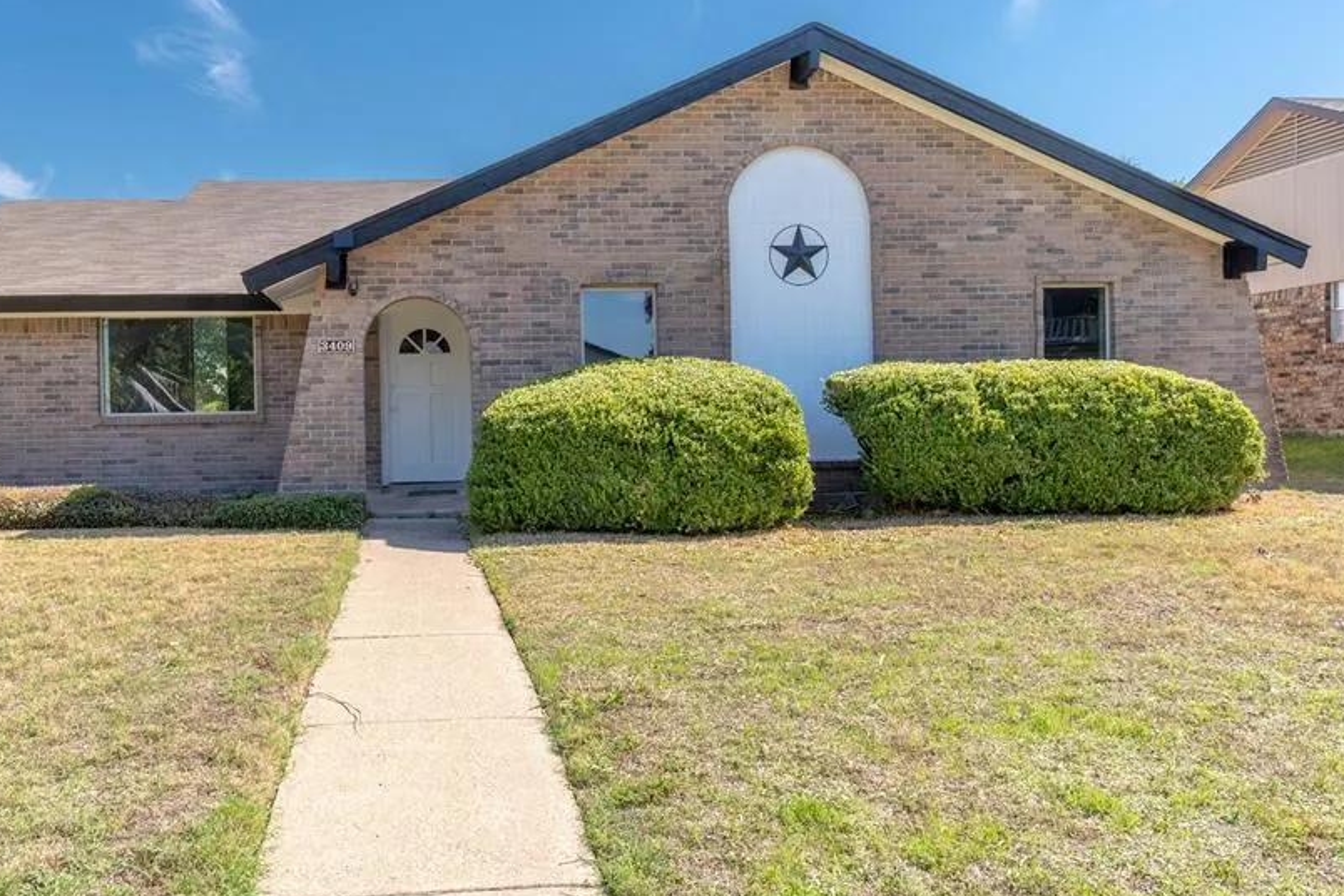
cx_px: 550
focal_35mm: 29
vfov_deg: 45.5
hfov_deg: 63.8
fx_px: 1069
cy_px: 458
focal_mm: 15
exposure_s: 1/800
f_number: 10
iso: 100
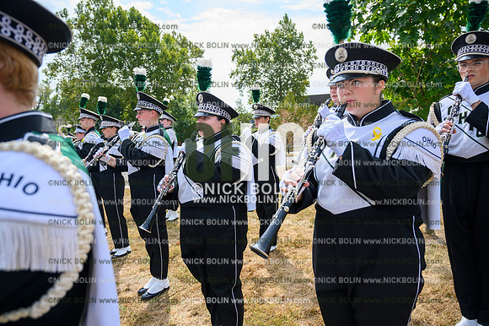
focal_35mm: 24
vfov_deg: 52.1
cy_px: 163
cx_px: 244
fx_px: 333
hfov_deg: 72.6
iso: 100
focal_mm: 24.5
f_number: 4
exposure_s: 1/800
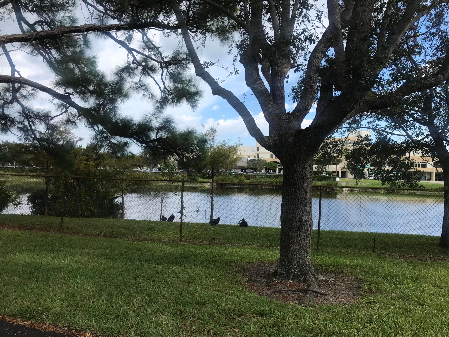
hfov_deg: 63.4
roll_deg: -1.1
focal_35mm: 28
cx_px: 224
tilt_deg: +0.9
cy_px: 168
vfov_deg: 49.7
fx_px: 363
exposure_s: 1/1227
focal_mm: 3.99
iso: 20
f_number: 1.8
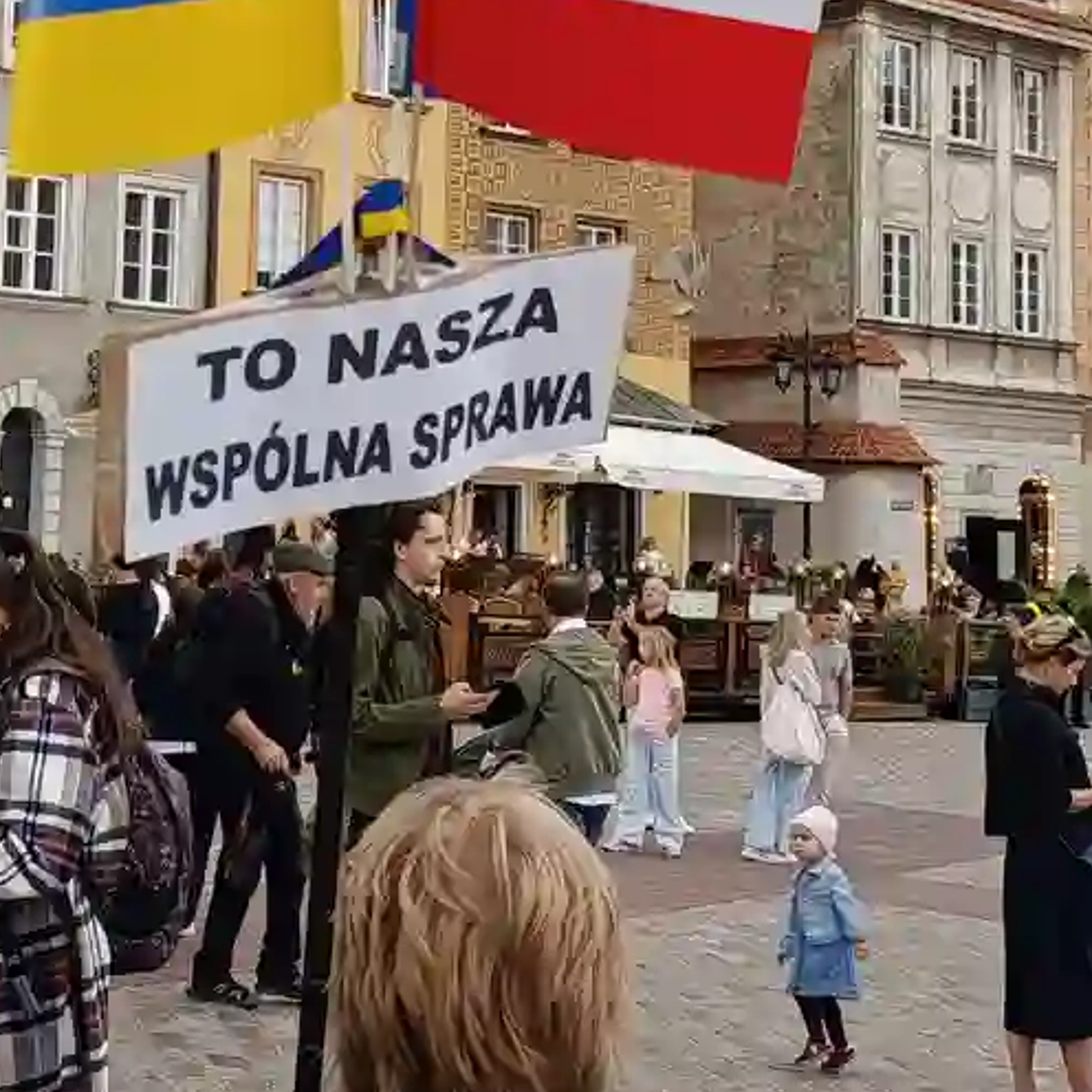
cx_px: 284
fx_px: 2677
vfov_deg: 22.7
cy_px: 209
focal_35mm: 75
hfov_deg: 22.9
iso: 125
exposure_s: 1/100
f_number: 1.6
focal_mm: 6.14
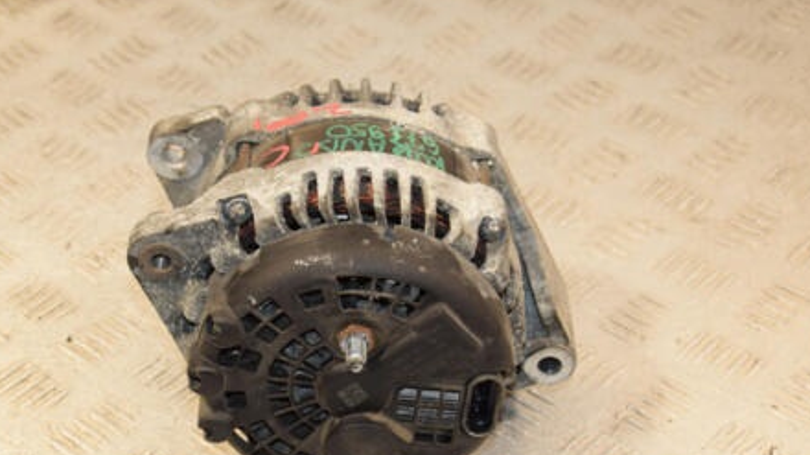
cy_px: 258
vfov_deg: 13.4
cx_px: 326
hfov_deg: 23.6
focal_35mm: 90
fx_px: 1932
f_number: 6.3
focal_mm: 42
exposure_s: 1/200
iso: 800
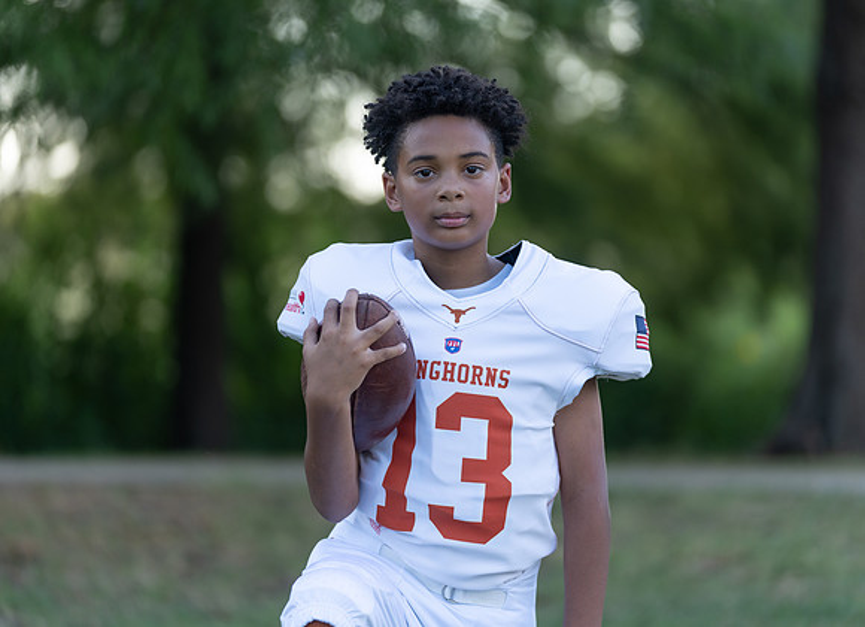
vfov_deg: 9.0
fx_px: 3972
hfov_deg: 12.4
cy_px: 310
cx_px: 456
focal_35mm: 161
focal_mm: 146
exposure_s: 1/400
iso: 160
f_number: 2.8
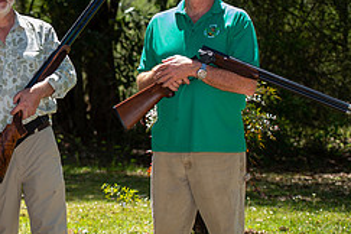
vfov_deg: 8.2
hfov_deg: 12.2
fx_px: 1628
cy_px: 121
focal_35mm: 167
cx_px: 9
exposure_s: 1/250
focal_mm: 70
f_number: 3.5
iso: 50
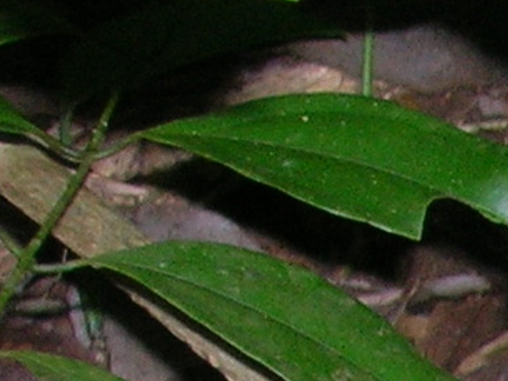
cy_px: 1335
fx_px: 4755
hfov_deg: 5.6
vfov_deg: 4.3
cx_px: 1684
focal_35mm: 324
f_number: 3.2
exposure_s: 1/60.1
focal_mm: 7.7
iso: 67
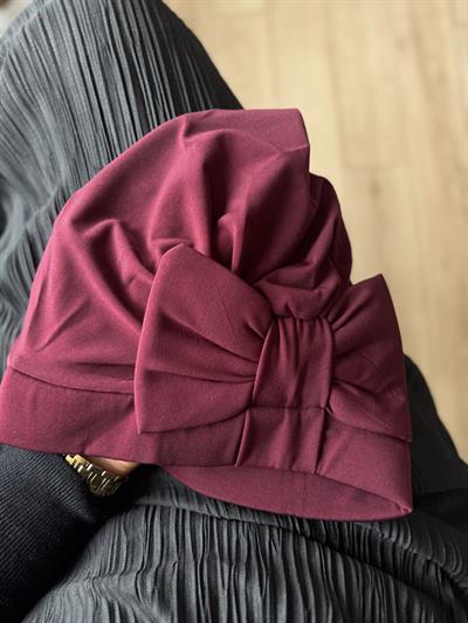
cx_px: 234
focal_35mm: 24
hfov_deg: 56.8
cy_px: 312
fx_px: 432
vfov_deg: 71.6
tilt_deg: -81.9
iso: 200
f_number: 1.78
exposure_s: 1/50
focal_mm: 6.76
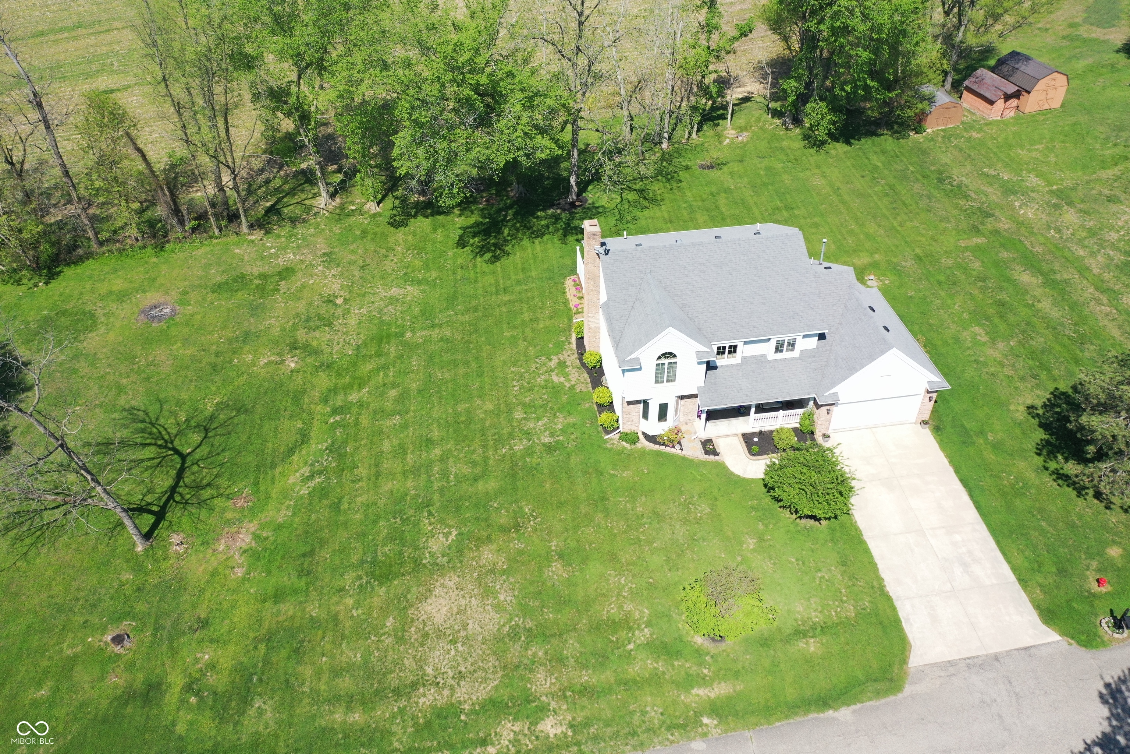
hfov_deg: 65.5
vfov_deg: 46.4
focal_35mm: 28
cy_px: 377
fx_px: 879
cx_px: 565
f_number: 3.5
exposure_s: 1/3200
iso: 400
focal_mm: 10.26
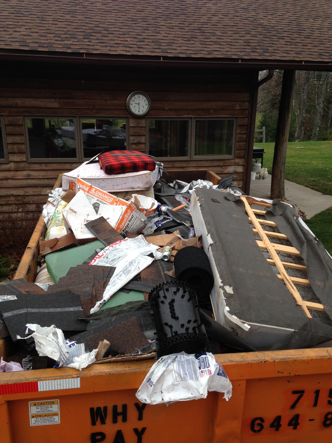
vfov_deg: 55.4
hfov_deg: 42.9
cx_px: 166
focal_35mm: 33
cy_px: 222
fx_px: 422
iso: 50
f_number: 2.4
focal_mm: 4.12
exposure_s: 1/157
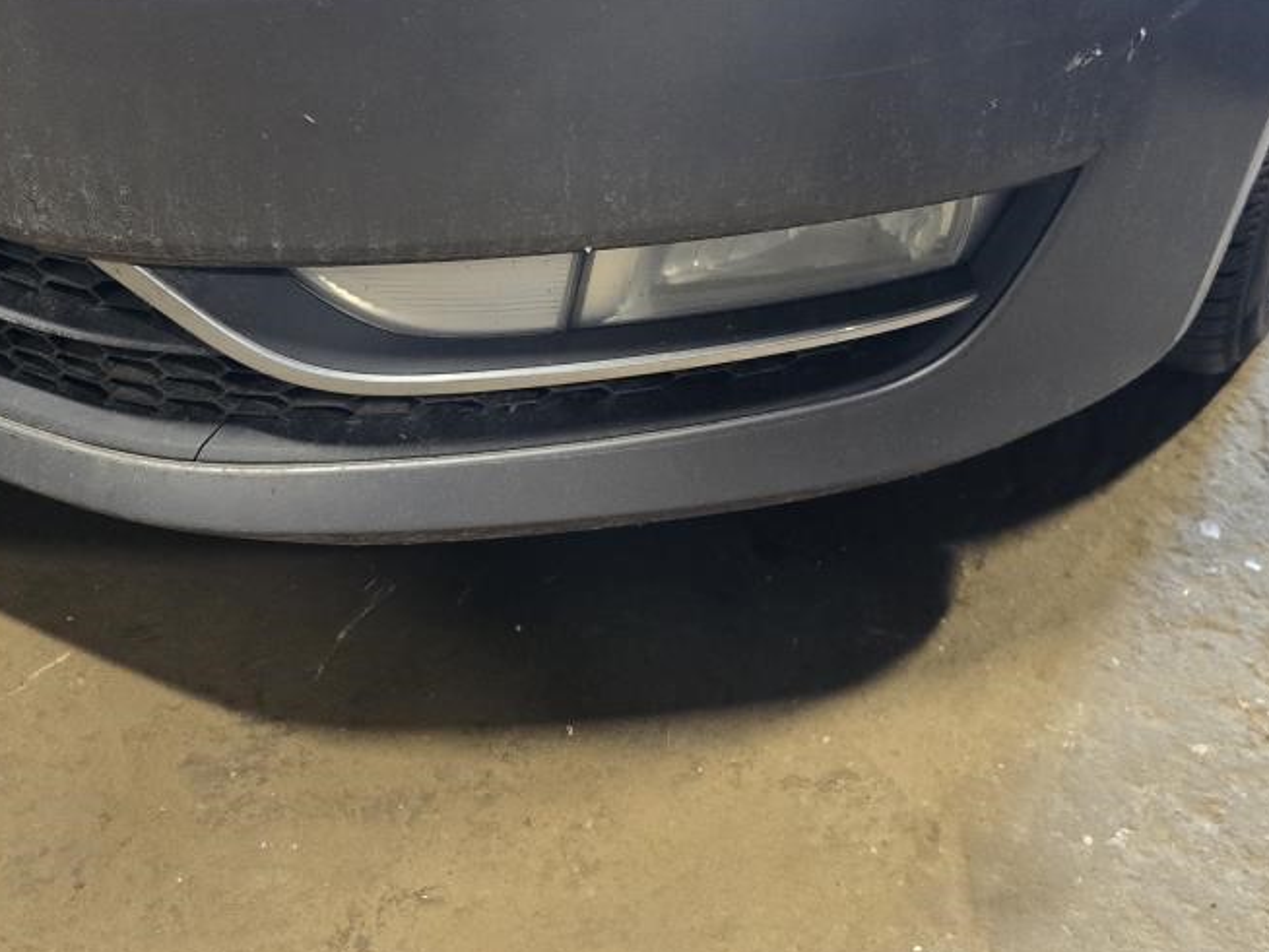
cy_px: 204
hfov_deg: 42.0
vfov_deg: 31.4
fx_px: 1650
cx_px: 598
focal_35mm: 45
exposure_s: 1/120
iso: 1000
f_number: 1.7
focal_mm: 6.3
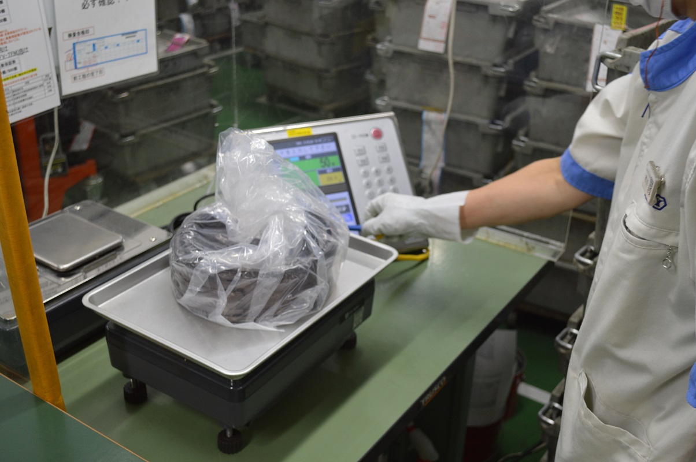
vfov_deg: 31.8
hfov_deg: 46.4
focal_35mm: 42
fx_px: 811
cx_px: 348
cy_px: 231
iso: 400
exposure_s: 1/50
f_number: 4.5
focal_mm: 28
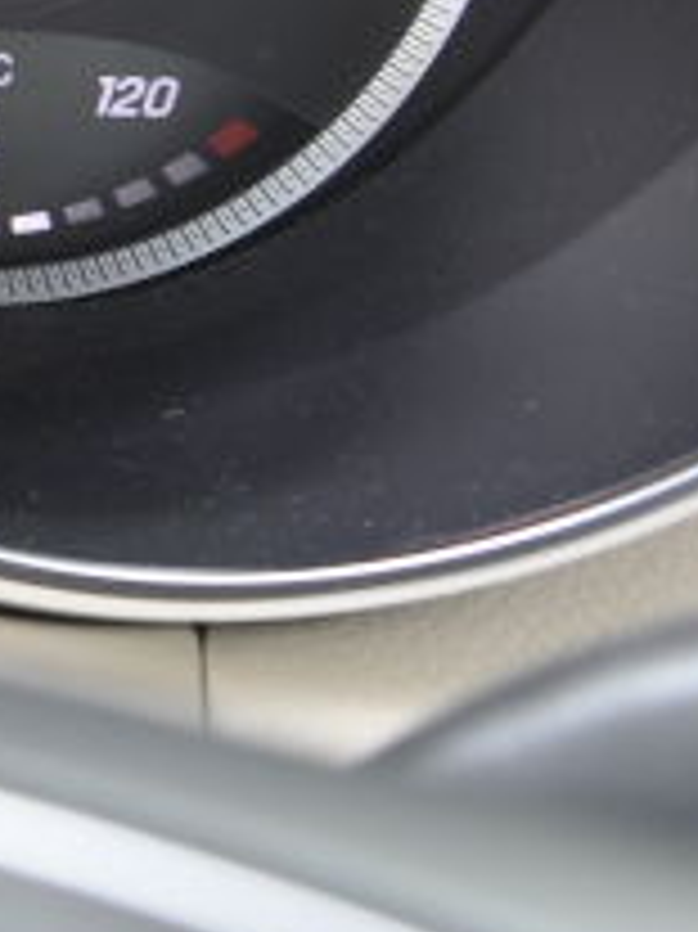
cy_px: -500
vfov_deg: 11.1
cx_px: -1112
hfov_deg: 7.9
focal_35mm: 171
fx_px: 4602
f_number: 5.6
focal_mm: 24
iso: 400
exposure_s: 1/30
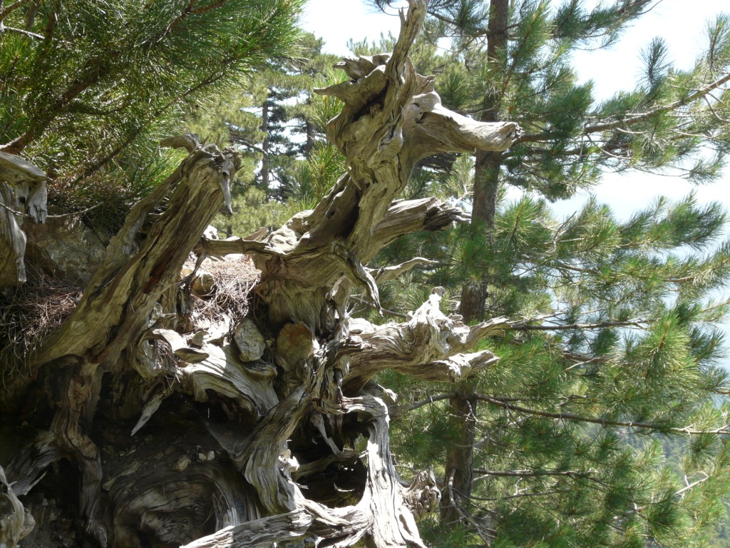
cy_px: 274
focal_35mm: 42
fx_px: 886
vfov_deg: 34.3
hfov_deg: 44.8
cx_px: 365
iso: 100
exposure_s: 1/200
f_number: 4
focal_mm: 6.8
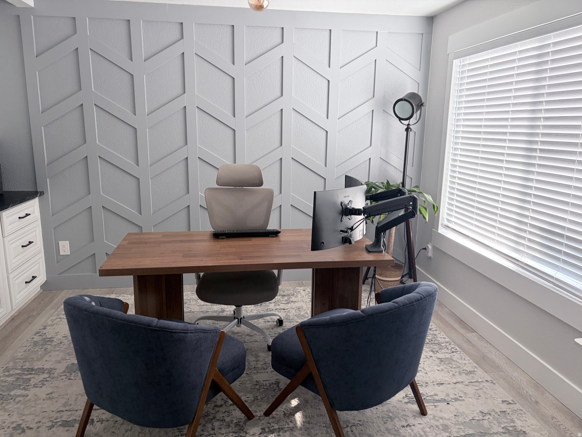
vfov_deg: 53.1
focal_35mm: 26
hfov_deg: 67.3
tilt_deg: -11.2
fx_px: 437
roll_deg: -0.5
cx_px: 291
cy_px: 218
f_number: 1.6
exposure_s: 1/60
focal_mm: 5.96
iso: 100
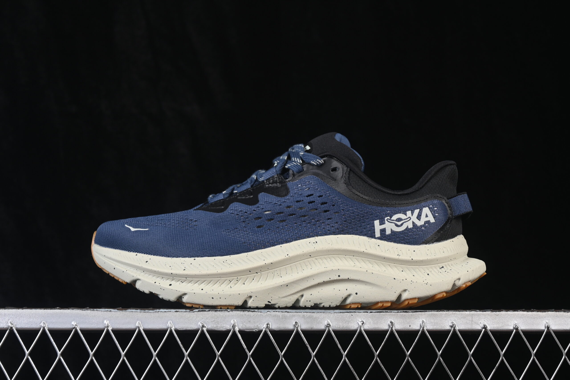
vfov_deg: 18.2
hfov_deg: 27.0
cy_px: 190
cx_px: 285
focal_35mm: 75
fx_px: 1187
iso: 160
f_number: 7.1
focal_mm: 50
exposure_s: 1/80
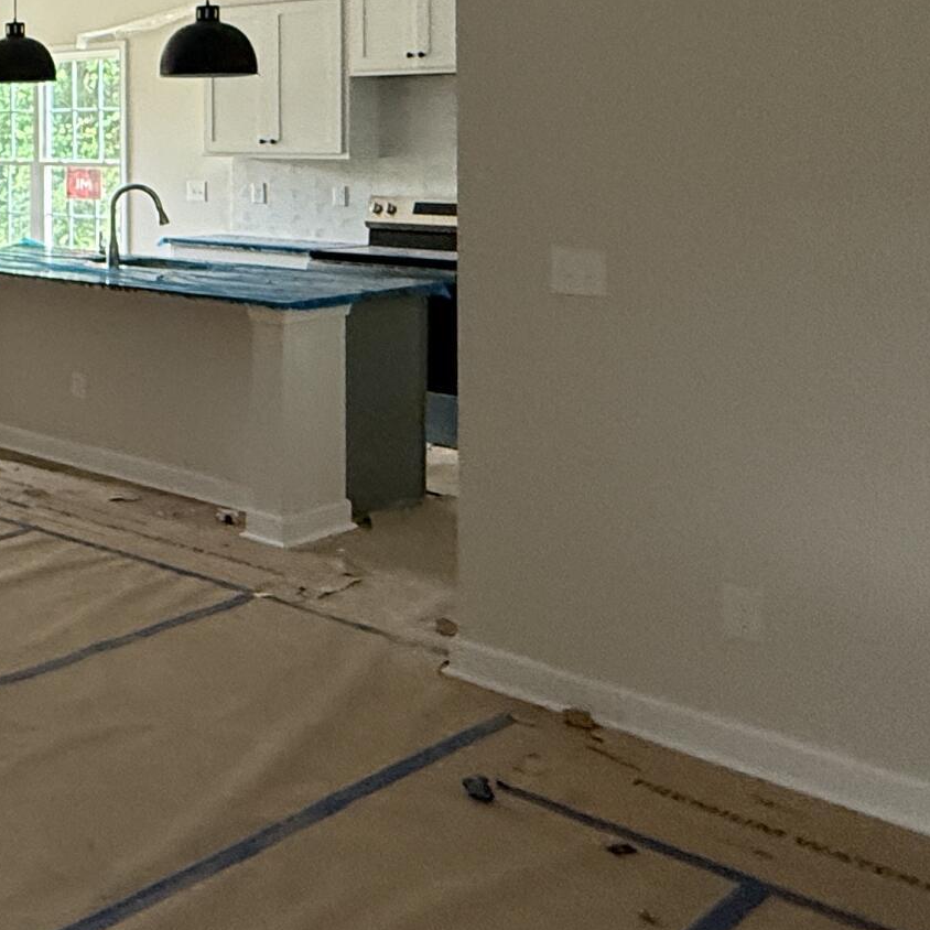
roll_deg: -0.6
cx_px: -321
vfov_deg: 36.3
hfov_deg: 29.6
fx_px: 1337
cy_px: 118
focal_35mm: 44
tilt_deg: +0.8
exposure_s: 1/60
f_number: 2.2
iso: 400
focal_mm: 2.22
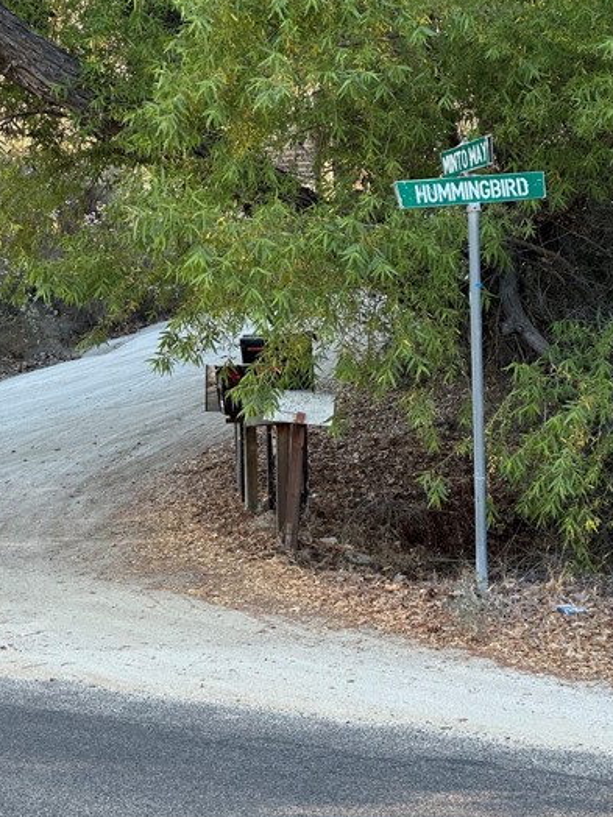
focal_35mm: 94
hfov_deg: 15.7
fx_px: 2219
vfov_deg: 20.9
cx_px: 243
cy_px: 441
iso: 80
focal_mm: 9
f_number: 2.8
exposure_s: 1/99
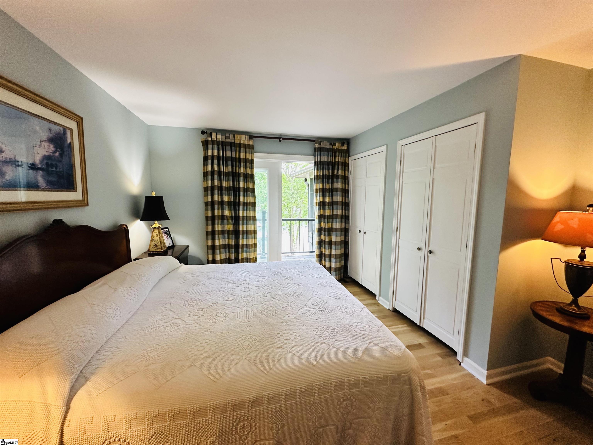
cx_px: 296
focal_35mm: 14
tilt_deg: -6.0
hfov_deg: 102.1
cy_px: 222
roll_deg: +0.1
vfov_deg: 85.7
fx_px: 240
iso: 250
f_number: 2.2
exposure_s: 1/120
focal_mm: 2.22
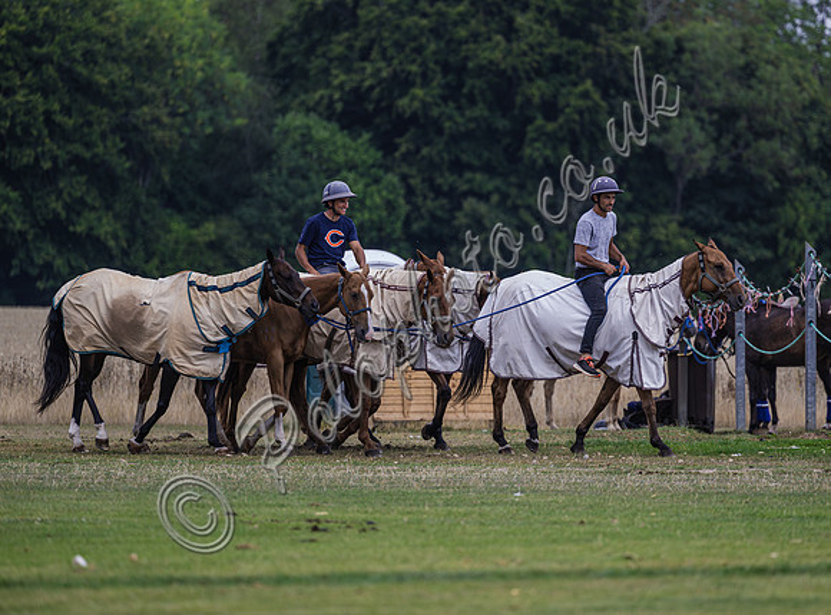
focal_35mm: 430
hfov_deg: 4.6
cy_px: 308
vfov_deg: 3.4
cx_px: 462
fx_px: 10266
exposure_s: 1/640
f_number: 6.3
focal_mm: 400
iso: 800
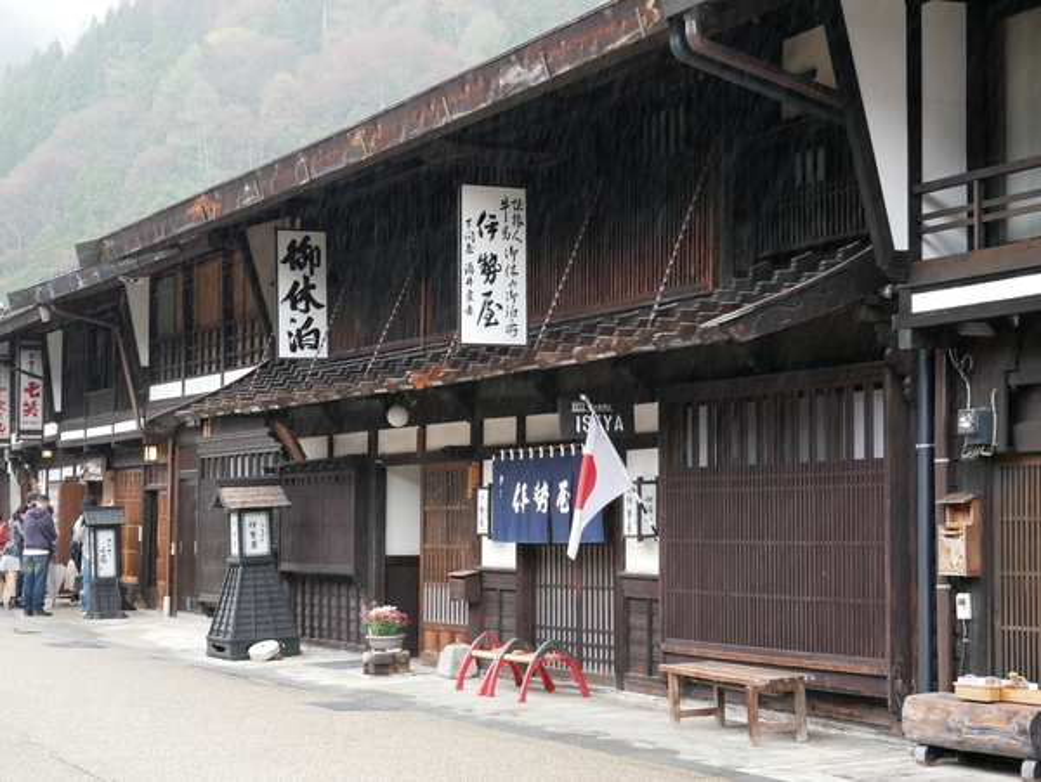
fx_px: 1986
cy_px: 391
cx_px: 520
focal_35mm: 66
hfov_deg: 29.4
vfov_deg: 22.3
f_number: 5.1
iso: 640
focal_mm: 33
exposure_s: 1/80
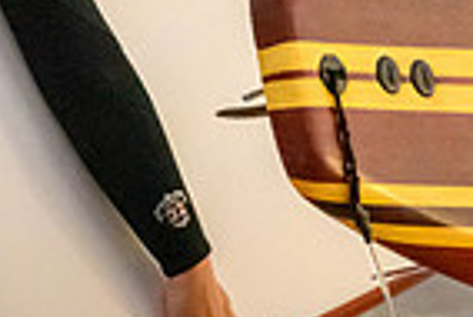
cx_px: 373
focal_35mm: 1629
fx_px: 21425
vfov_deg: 0.8
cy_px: -202
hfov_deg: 1.3
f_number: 11
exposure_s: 1/4000
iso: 18000
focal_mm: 400
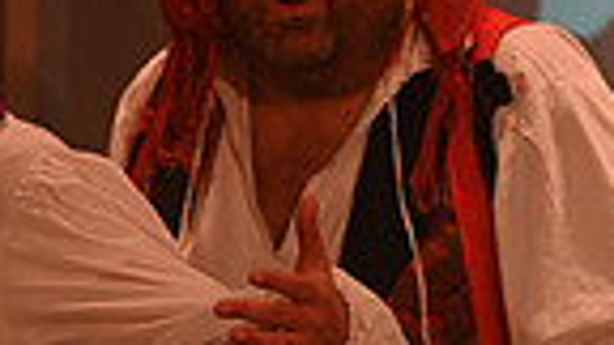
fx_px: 13774
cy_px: -19
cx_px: 1232
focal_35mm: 846
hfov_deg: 2.5
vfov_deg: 1.4
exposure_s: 1/160
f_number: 2.8
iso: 640
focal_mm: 200
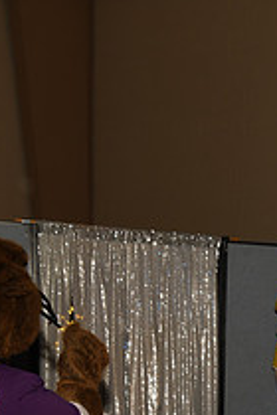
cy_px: 536
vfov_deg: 20.0
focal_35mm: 94
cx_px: 341
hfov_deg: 14.1
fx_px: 1085
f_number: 5.6
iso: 400
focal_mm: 34
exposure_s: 1/60
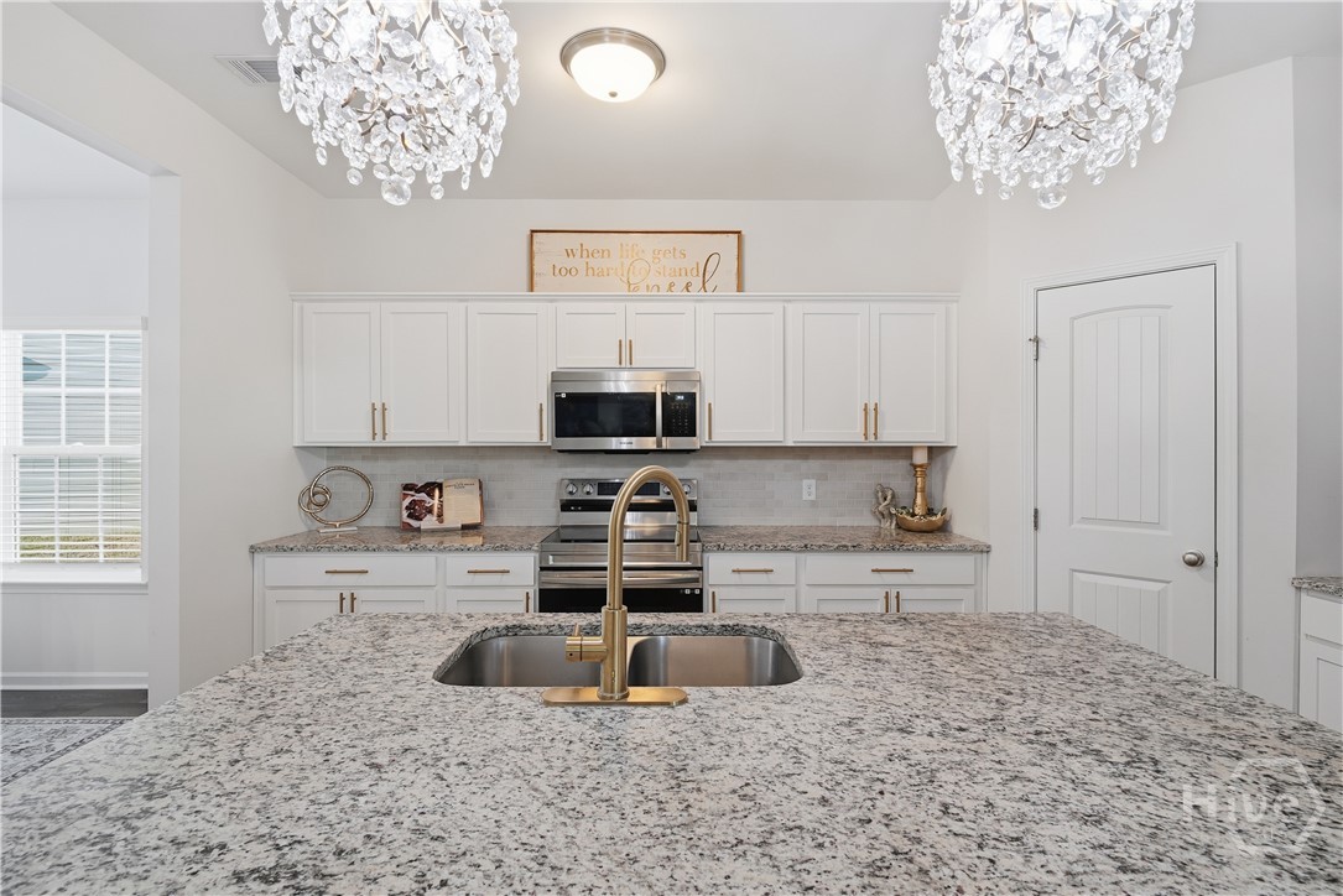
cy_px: 448
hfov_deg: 96.7
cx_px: 672
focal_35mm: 16
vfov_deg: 73.8
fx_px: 597
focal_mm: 16
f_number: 9
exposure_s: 1/30
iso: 320
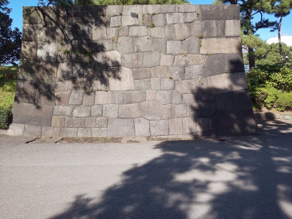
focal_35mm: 20
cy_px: 110
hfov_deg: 81.7
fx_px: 169
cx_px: 146
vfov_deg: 66.0
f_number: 1.94
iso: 28
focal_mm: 3.45
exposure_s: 1/414
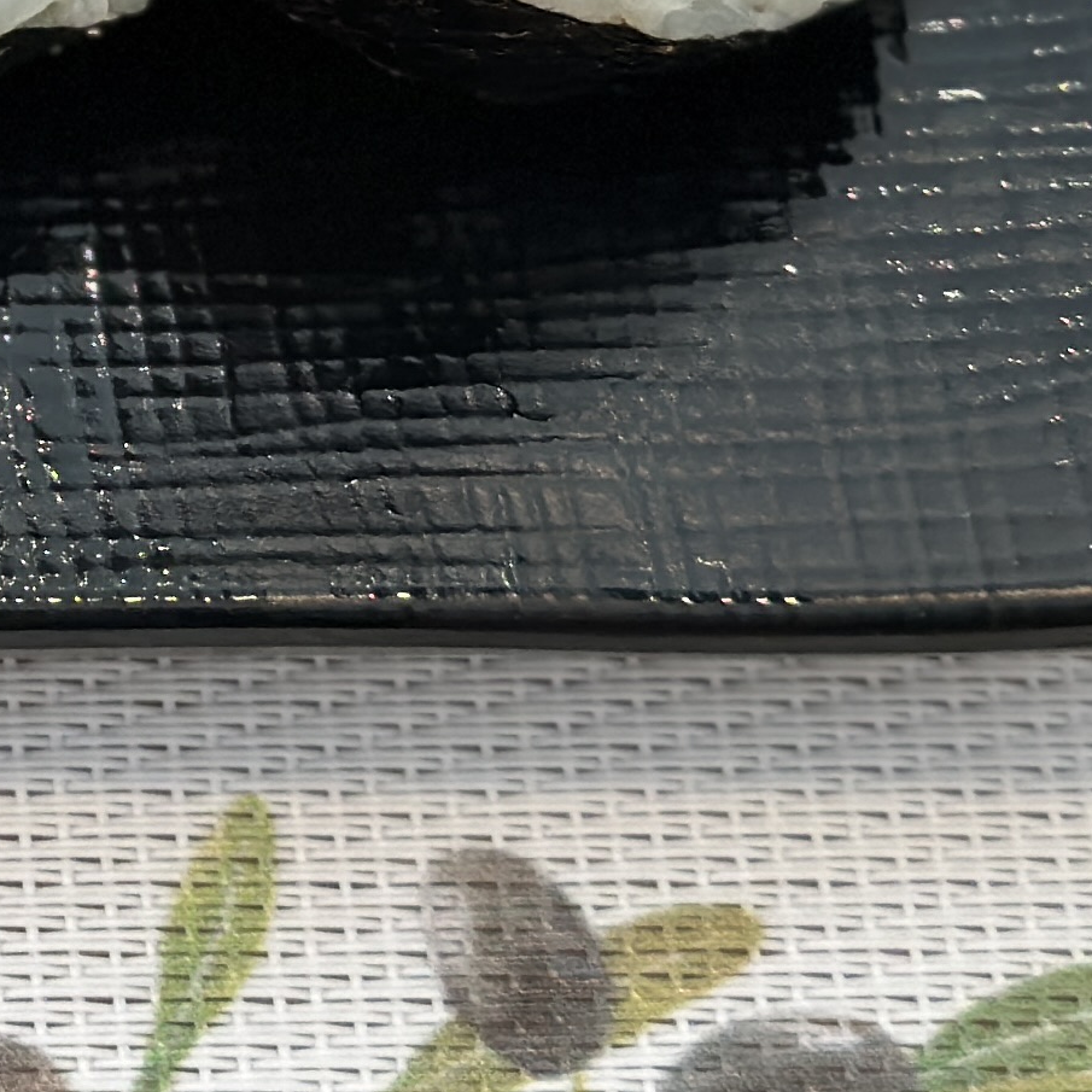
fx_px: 6745
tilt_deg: -59.2
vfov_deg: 9.1
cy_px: -436
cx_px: -998
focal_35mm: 189
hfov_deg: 8.8
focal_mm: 6.86
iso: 100
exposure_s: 1/128
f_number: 1.78
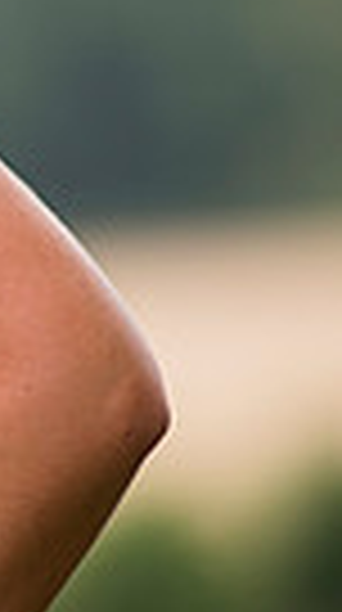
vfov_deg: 1.6
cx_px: -954
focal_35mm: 1341
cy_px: 7
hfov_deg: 0.9
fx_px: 21727
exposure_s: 1/1000
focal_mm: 300
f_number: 4.5
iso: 400
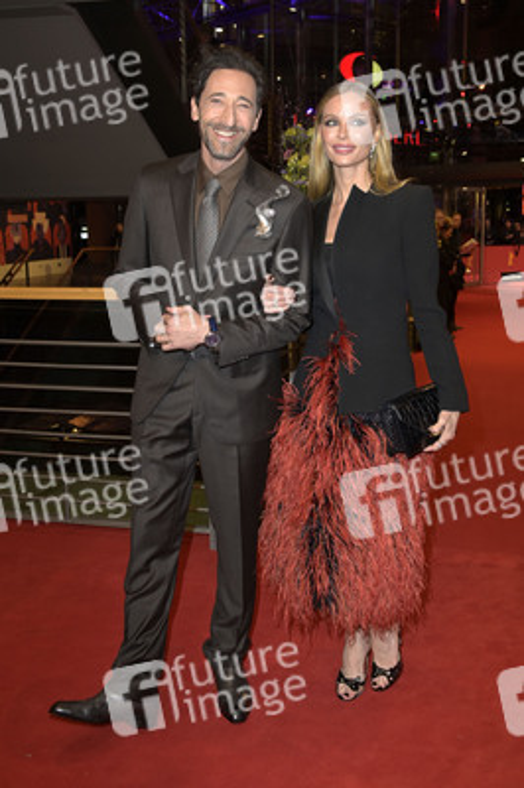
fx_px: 765
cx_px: 262
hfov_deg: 37.8
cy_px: 394
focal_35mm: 35
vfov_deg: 54.5
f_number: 5.6
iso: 1600
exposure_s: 1/160
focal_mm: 35
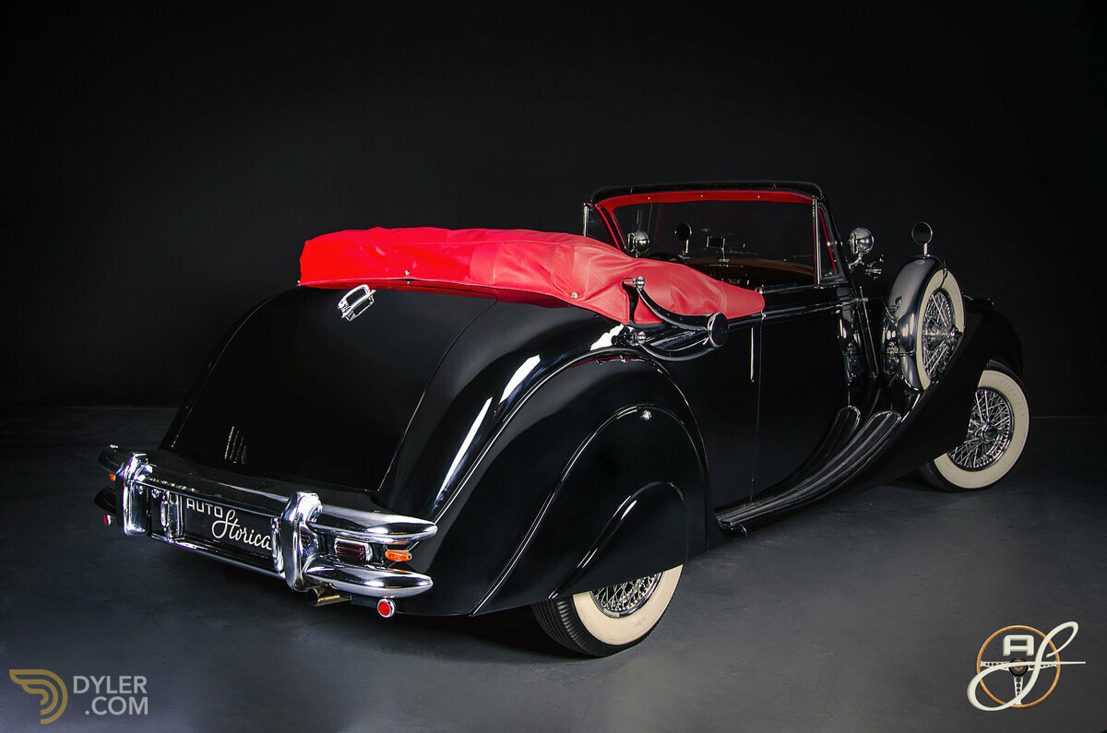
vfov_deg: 34.1
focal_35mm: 39
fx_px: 1197
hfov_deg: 49.6
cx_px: 554
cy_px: 366
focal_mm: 26
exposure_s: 1/5
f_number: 3.8
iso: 200
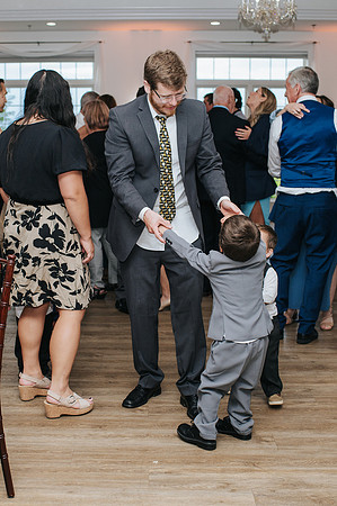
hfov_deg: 25.5
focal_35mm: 53
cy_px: 253
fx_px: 740
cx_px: 114
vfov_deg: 37.8
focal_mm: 35
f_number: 3.2
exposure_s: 1/200
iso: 800
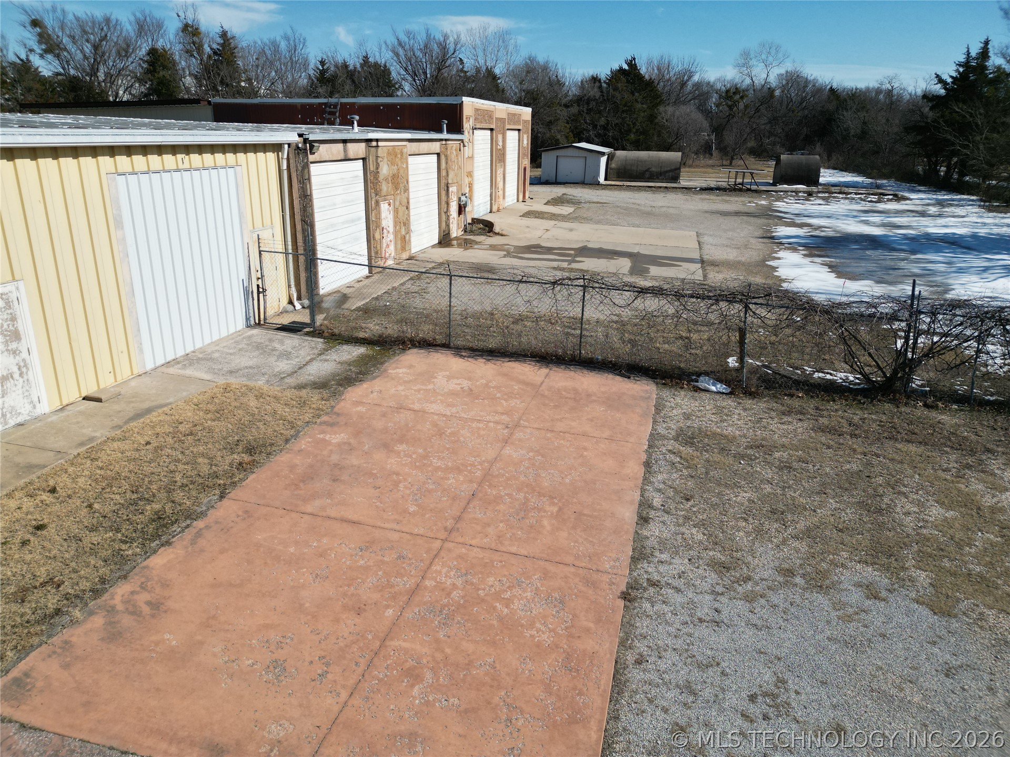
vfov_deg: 56.8
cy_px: 378
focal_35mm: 24
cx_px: 505
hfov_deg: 71.6
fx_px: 700
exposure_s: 1/6000
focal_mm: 6.72
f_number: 1.7
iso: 160
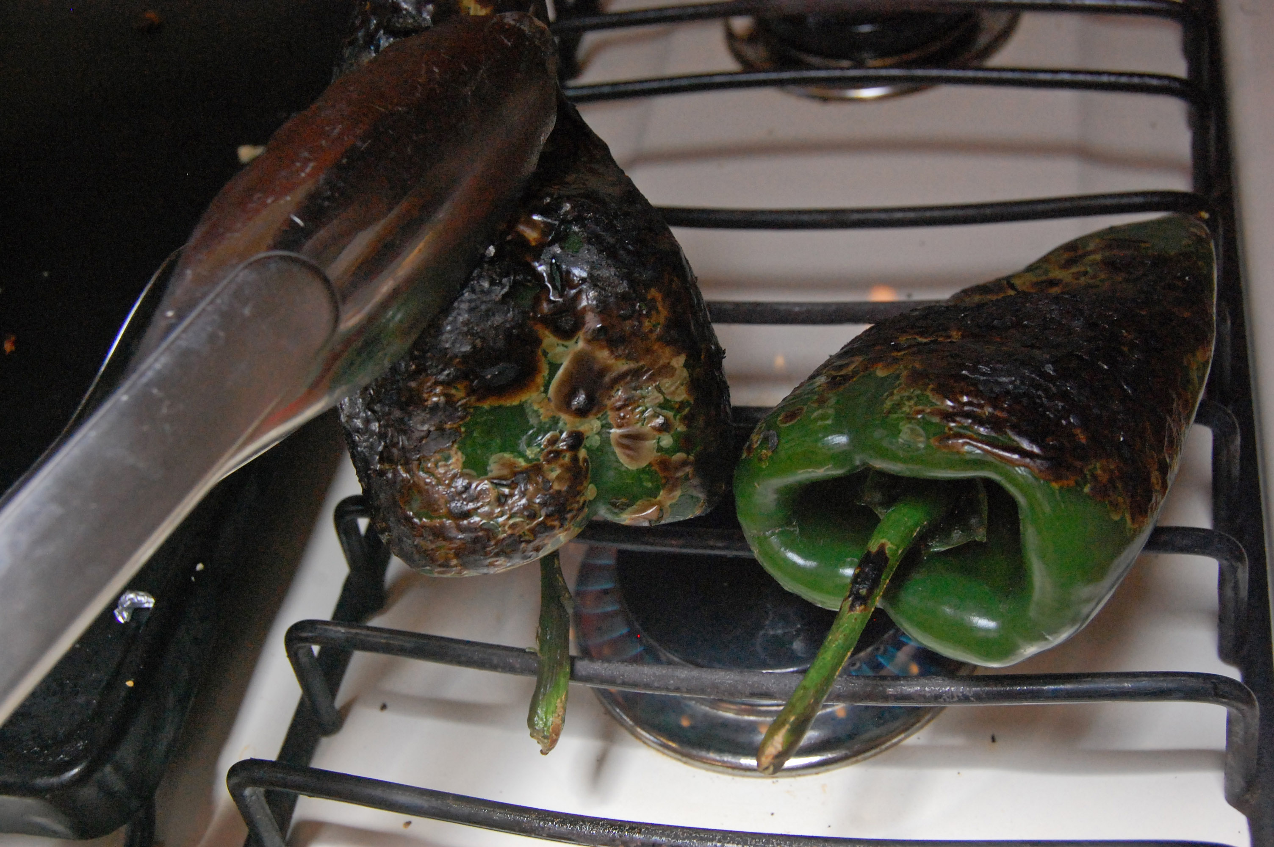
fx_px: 1591
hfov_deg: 43.6
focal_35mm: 45
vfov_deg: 29.8
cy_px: 424
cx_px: 637
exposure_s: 1/160
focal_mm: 30
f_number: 6.3
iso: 1600
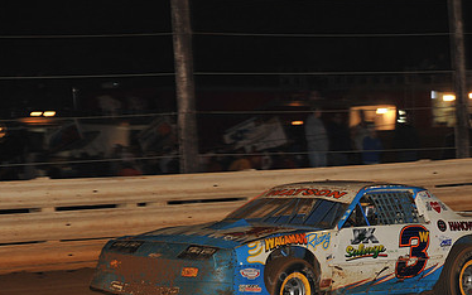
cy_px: 231
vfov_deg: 4.5
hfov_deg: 7.2
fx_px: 3757
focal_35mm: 292
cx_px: 297
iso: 1000
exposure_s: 1/320
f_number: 6.3
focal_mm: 185
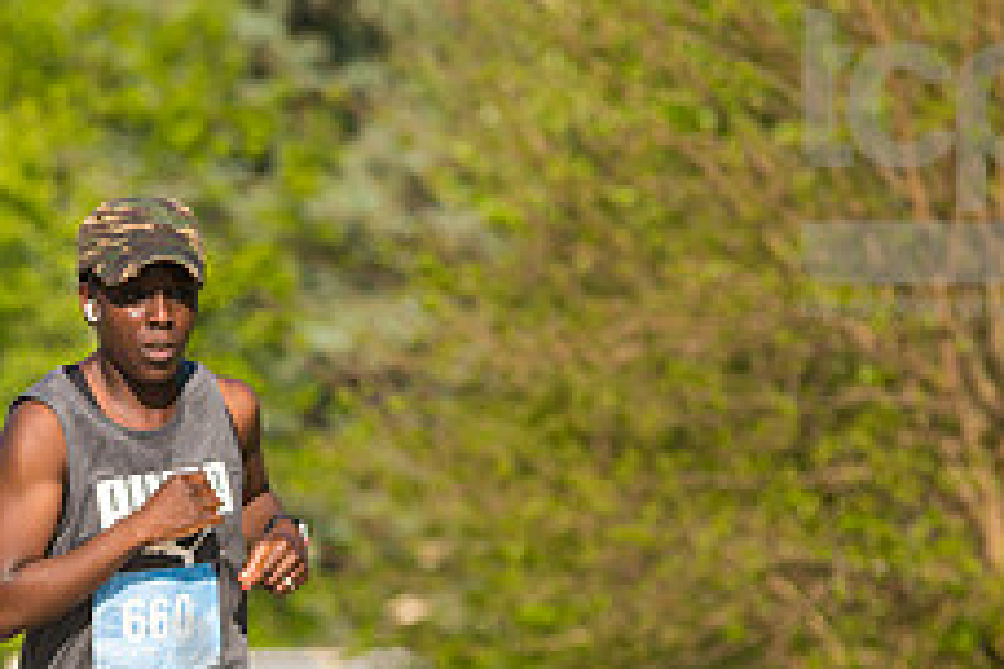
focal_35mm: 508
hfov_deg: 4.1
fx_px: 14166
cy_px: 772
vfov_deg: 2.7
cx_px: 313
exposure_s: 1/2000
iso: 400
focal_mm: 200
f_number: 5.6
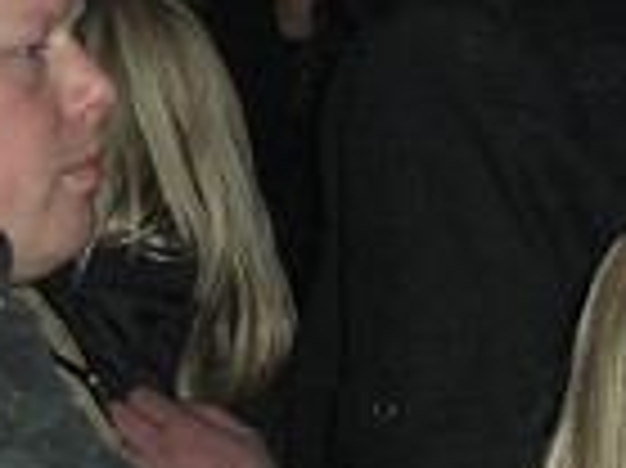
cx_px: 137
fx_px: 2801
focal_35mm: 155
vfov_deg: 9.5
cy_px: -56
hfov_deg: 12.7
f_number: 2.8
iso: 200
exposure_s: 1/60
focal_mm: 7.9
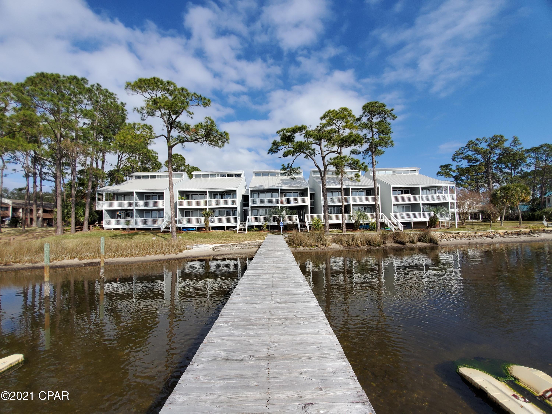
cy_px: 207
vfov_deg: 89.9
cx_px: 276
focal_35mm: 13
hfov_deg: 106.2
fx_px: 207
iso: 50
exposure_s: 1/1238
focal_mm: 1.8
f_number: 2.2
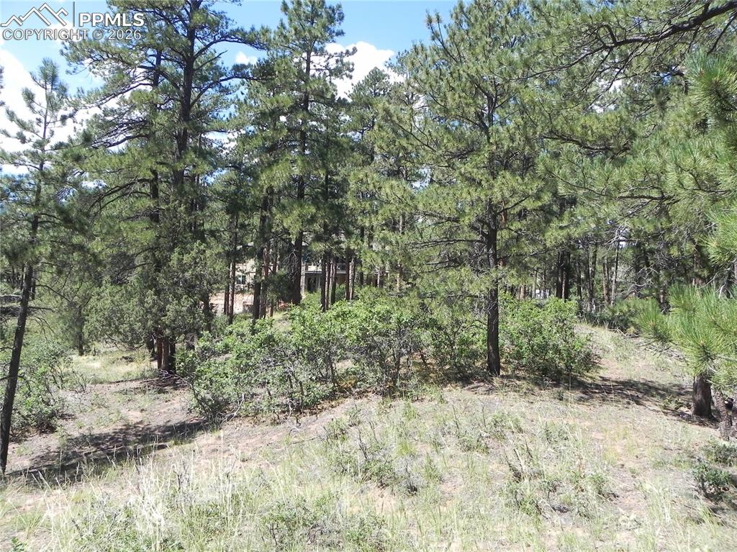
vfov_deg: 53.0
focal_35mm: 26
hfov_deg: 67.3
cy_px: 276
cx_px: 368
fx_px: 553
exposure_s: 1/238
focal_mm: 4.6
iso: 160
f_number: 5.6
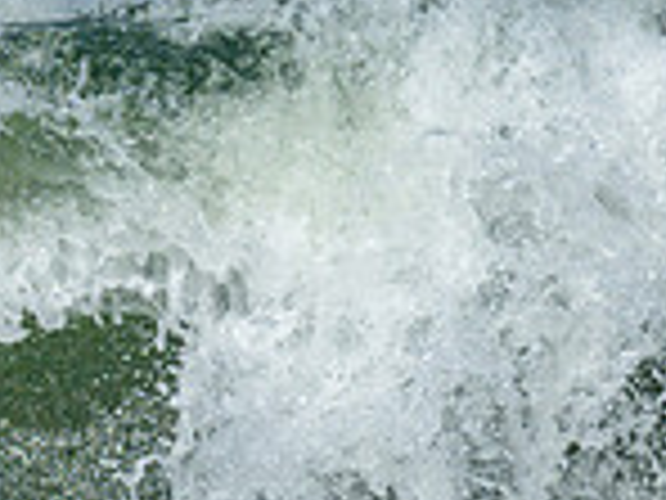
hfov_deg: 0.5
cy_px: 398
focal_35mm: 4133
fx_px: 79518
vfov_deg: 0.4
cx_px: -136
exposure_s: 1/3200
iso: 280
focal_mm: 800
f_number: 6.3
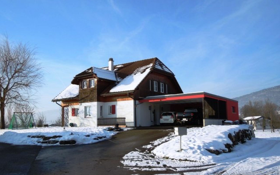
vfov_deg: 38.3
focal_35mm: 33
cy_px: 91
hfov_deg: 58.1
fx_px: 252
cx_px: 140
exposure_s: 1/1250
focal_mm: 5.6
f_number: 3.6
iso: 100
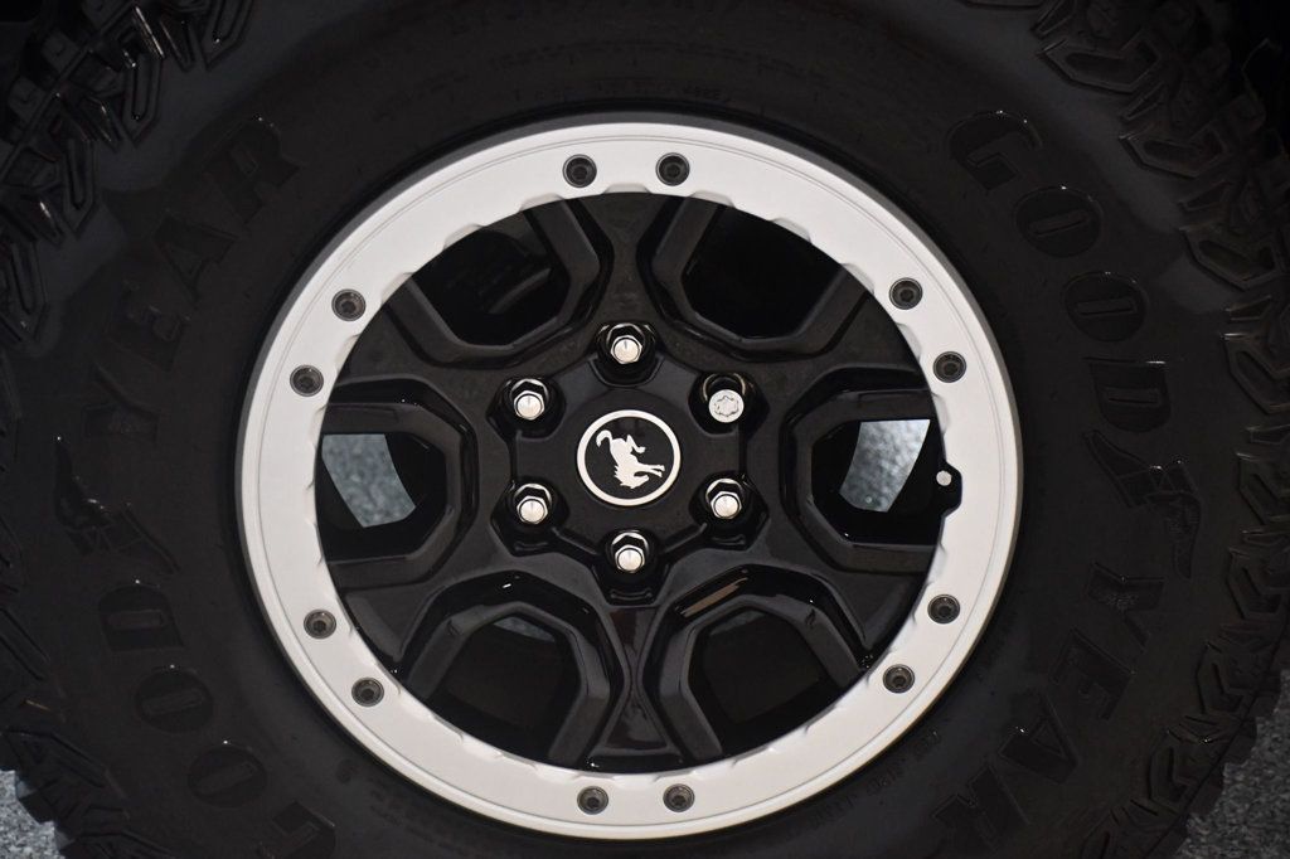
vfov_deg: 16.3
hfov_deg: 24.2
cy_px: 430
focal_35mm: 84
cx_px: 645
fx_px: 3009
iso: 4000
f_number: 4.8
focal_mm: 56
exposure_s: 1/60
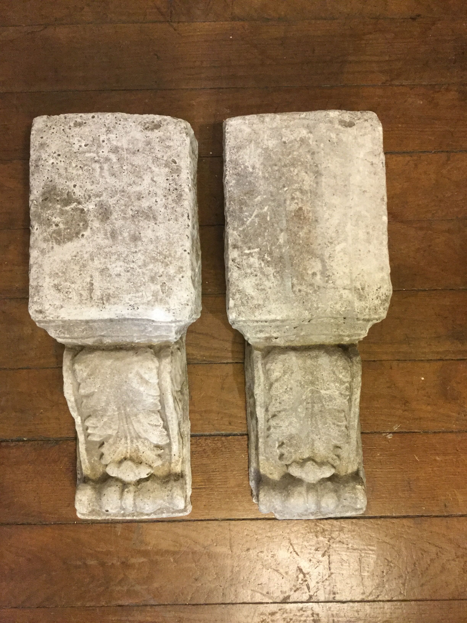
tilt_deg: -87.8
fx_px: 558
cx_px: 234
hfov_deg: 45.4
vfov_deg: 58.4
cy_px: 312
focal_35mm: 31
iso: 200
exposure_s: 1/33
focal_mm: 3.3
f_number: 2.4
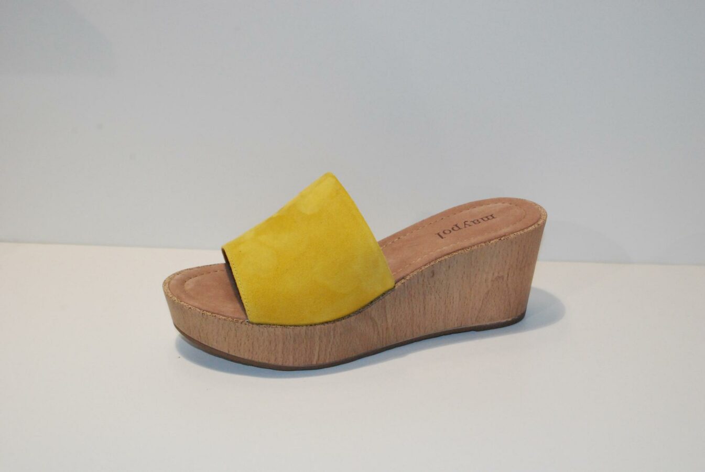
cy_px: 236
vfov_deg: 32.0
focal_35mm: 42
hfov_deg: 46.4
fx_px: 823
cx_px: 352
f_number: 10
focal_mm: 28
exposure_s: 1/200
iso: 1600
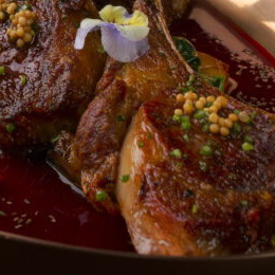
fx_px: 2103
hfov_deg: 7.4
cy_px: -61
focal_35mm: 234
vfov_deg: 7.4
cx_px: -16
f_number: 14
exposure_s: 1/250
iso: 200
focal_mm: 70
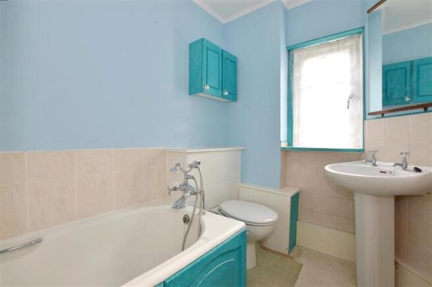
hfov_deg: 100.4
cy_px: 144
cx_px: 216
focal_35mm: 15
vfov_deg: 77.3
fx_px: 180
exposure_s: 1/15
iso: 400
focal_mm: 10
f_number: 11
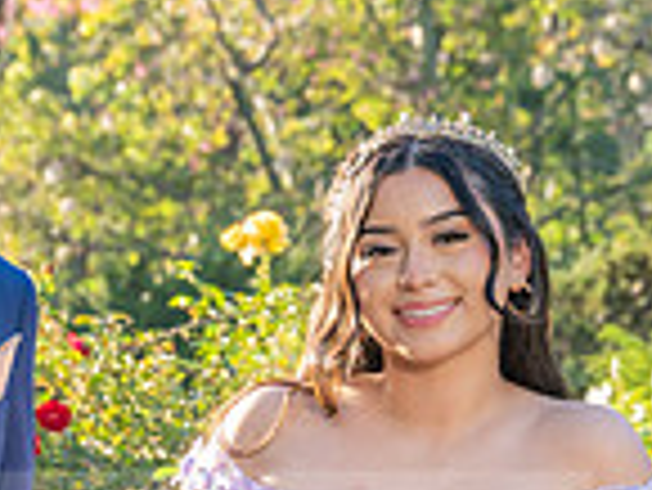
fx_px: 4128
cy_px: 578
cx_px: 211
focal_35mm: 219
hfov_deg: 9.0
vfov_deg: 6.8
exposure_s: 1/200
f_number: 5.6
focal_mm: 57
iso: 200
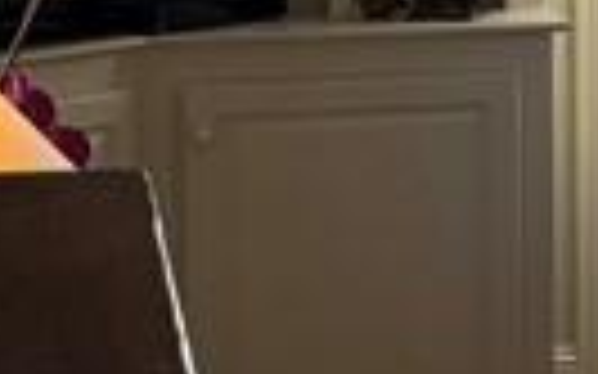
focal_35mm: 196
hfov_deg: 9.9
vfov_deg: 6.6
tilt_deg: -4.3
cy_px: -86
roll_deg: +0.6
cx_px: 1187
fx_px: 3193
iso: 250
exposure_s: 1/120
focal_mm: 6.76
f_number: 1.78
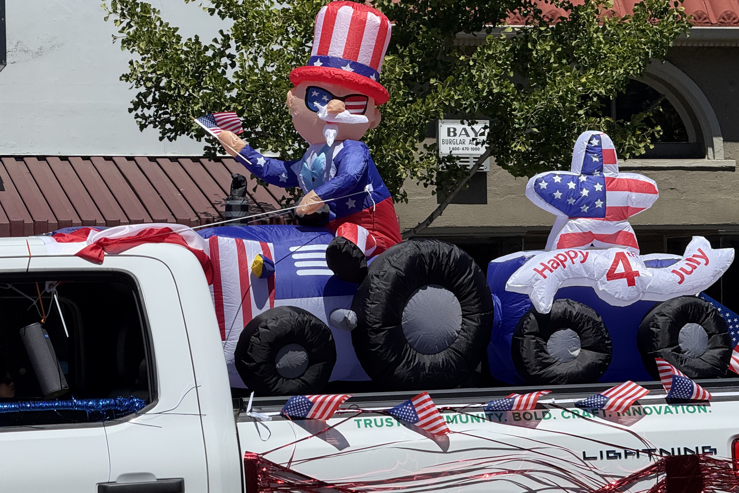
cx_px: 311
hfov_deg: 13.4
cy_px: 243
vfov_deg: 9.0
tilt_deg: +1.9
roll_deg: +0.4
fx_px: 3141
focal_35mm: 153
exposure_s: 1/2525
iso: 64
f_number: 2.8
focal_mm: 15.66
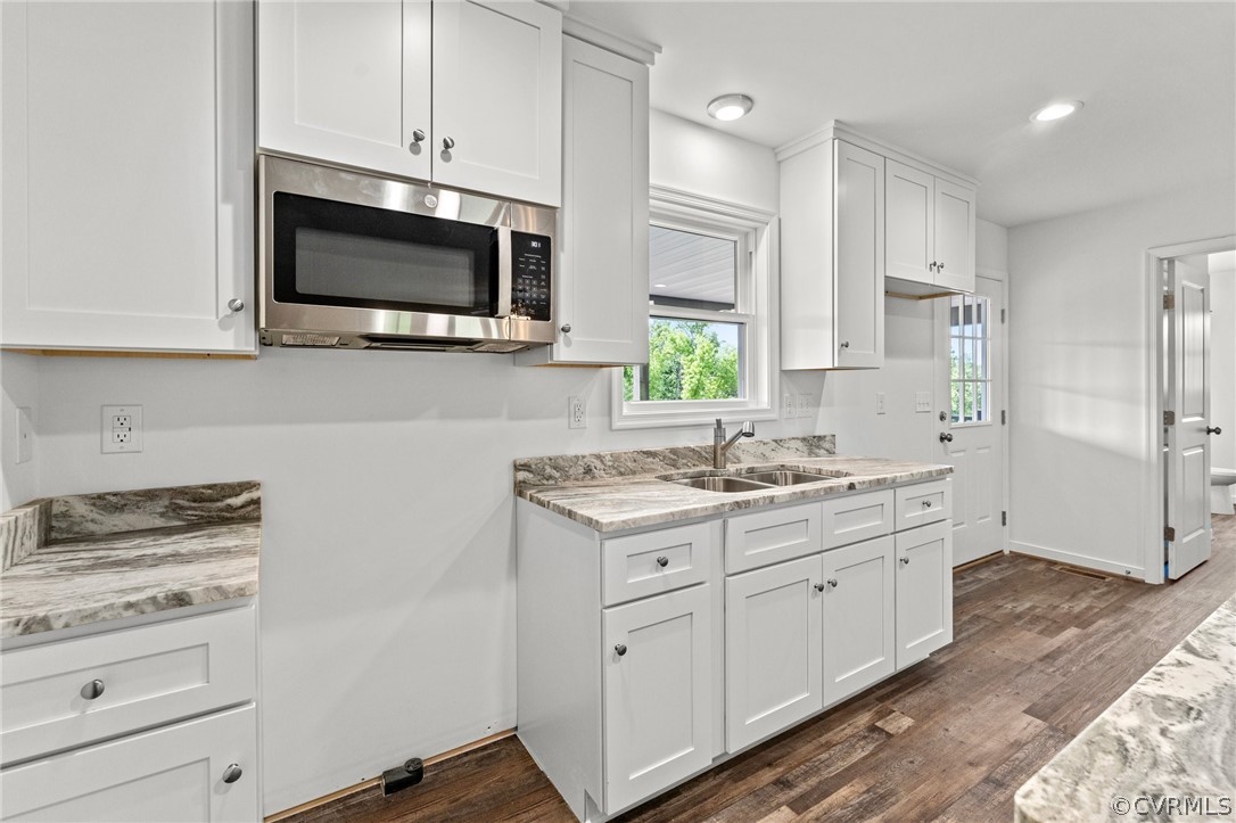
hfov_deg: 99.3
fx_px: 525
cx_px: 618
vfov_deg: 76.2
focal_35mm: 15
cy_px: 412
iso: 1000
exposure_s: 1/40
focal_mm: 15.3
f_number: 7.1
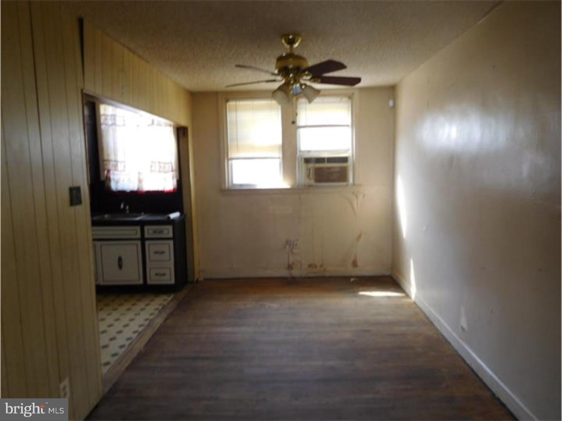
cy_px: 210
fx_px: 406
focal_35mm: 25
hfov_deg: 69.4
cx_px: 281
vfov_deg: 54.9
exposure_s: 1/30
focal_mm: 4.5
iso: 200
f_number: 3.4
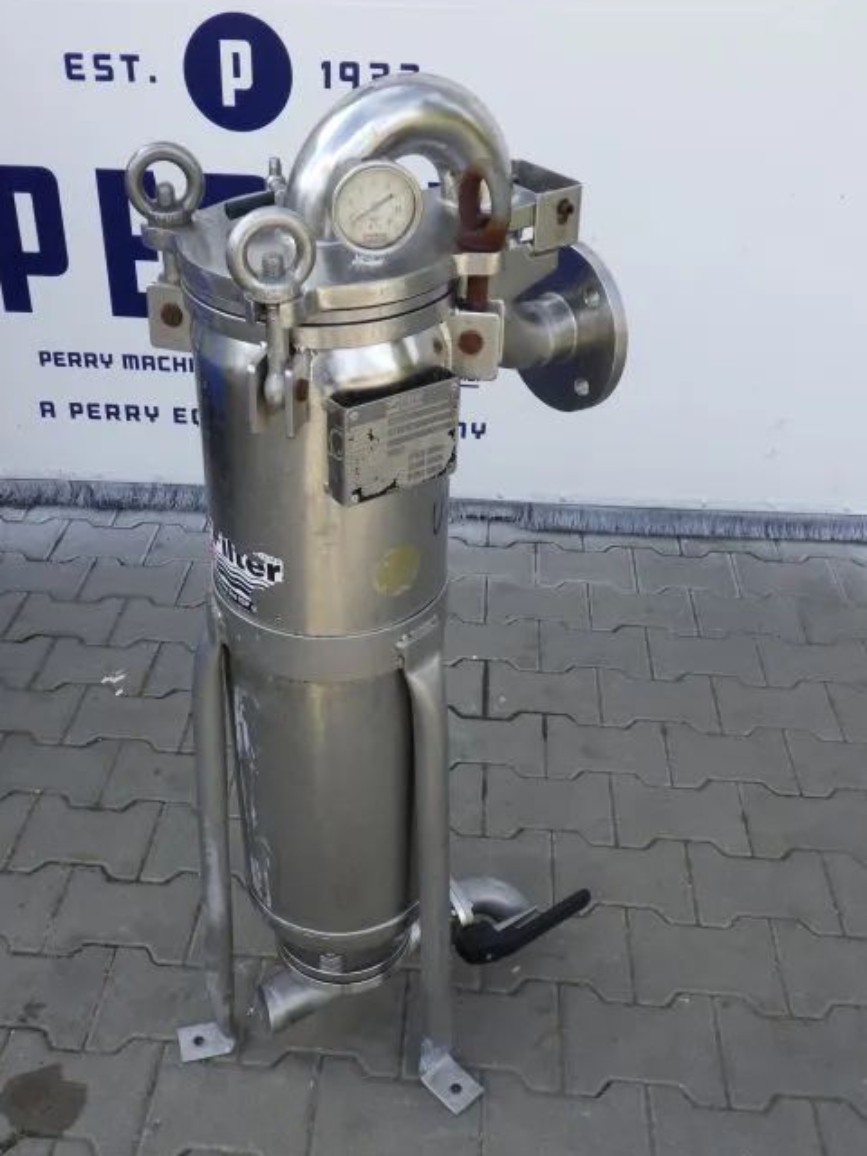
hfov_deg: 40.5
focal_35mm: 35
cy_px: 612
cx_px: 354
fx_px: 1169
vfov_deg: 52.6
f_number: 4.2
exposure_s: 1/320
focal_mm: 5
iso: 125
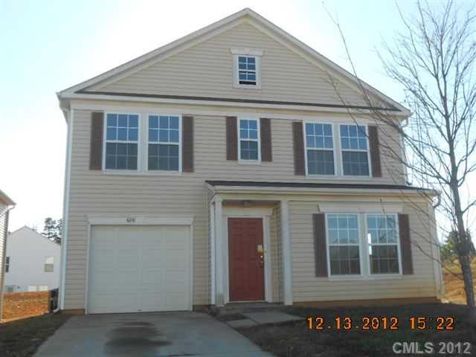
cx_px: 238
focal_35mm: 37
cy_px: 178
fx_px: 509
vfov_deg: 38.7
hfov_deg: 50.1
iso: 80
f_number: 3.9
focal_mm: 6.7
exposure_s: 1/400
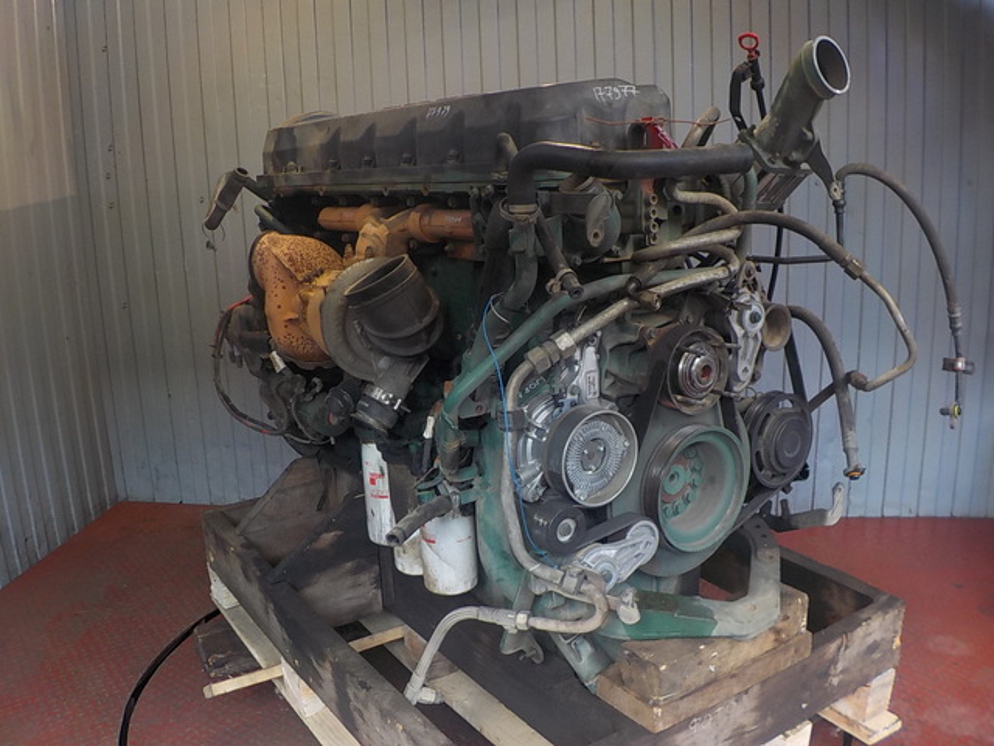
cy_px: 373
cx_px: 497
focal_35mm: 30
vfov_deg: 46.8
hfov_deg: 60.0
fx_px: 861
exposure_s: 1/40
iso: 125
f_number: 3.3
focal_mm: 4.1
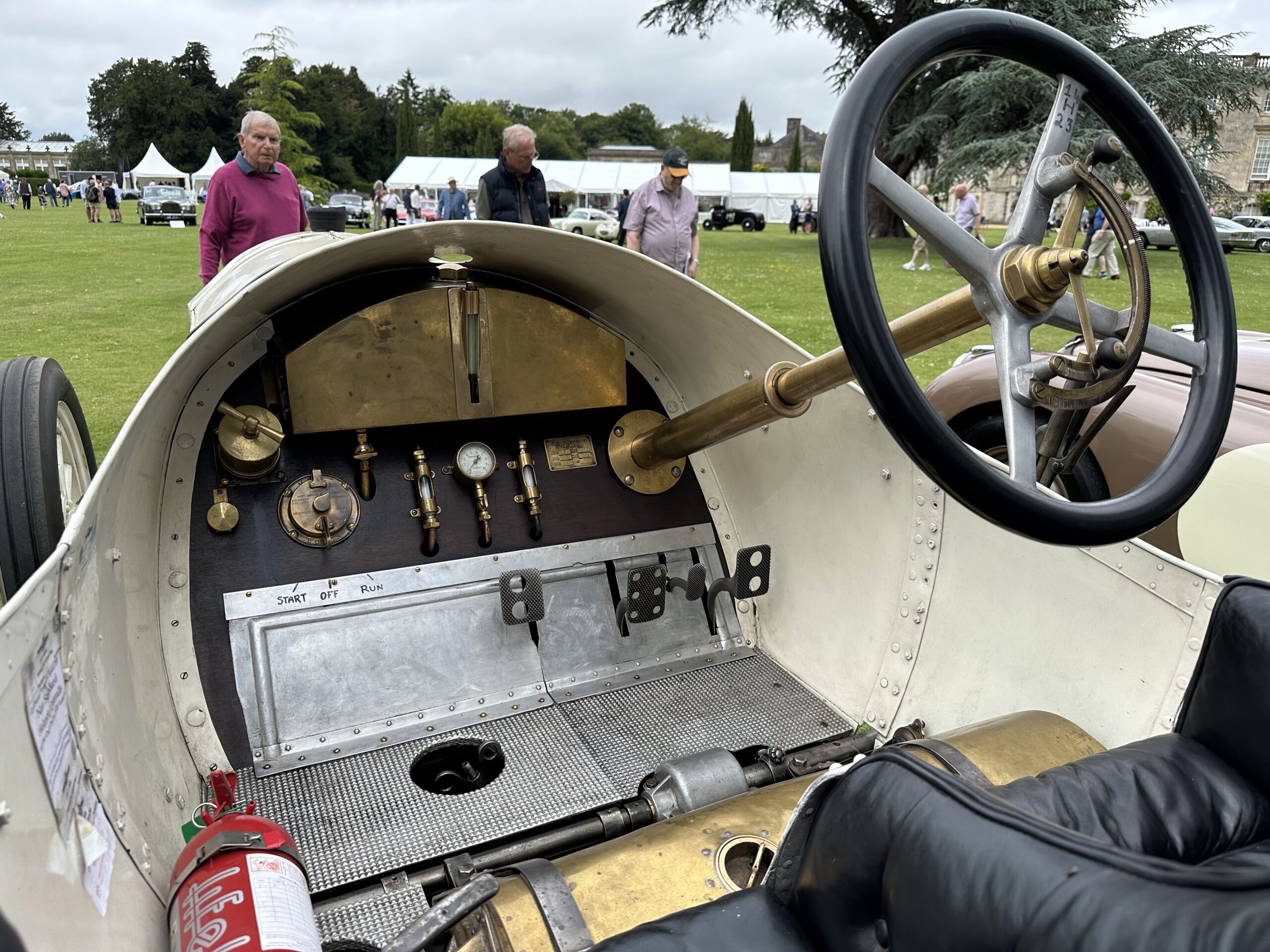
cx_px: 635
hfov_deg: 71.6
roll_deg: -0.9
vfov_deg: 56.8
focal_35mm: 24
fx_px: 881
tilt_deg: -16.5
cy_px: 476
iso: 80
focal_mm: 6.86
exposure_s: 1/1880
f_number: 1.78
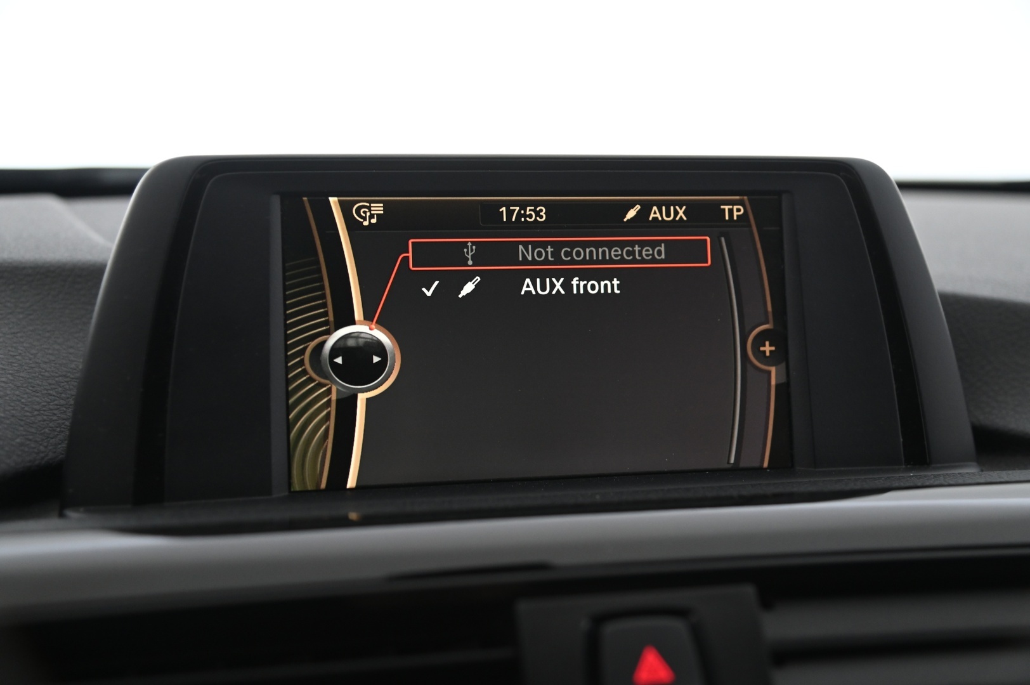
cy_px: 342
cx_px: 515
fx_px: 1372
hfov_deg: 41.1
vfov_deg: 28.0
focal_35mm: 48
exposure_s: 1/25
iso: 2000
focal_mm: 48
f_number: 4
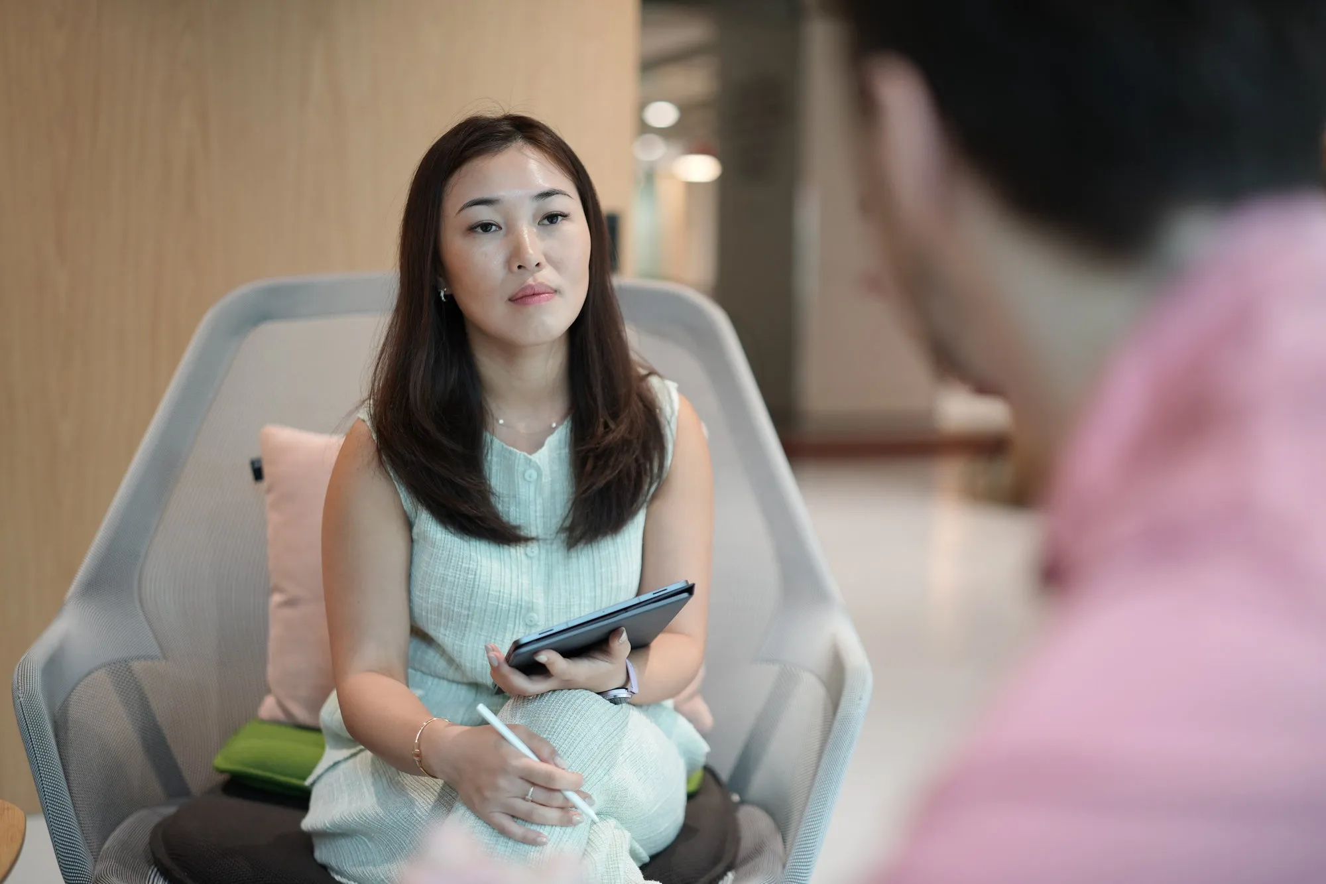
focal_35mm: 50
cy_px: 442
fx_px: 1841
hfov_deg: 39.6
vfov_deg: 27.0
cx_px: 663
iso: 500
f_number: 1.4
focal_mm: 50
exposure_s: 1/200
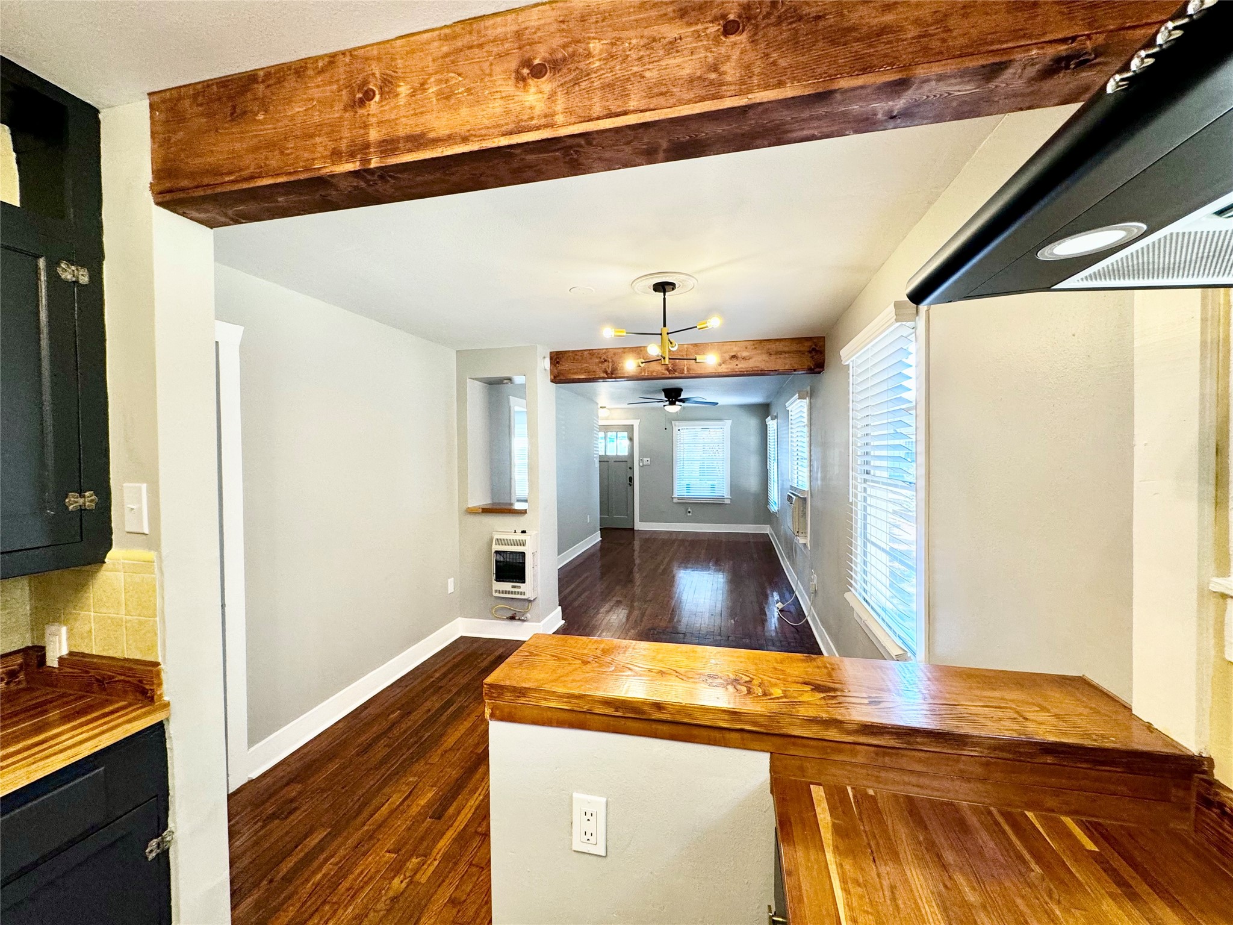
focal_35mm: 14
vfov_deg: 85.7
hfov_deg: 102.1
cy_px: 462
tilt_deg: -1.1
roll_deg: +0.0
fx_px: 499
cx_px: 616
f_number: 2.2
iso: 160
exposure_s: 1/120
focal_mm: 2.22
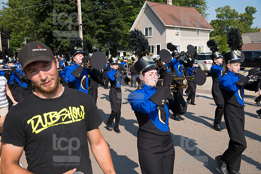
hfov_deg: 50.7
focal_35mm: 38
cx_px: 130
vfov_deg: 35.1
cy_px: 87
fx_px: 276
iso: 320
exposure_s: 1/800
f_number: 6.3
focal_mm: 38
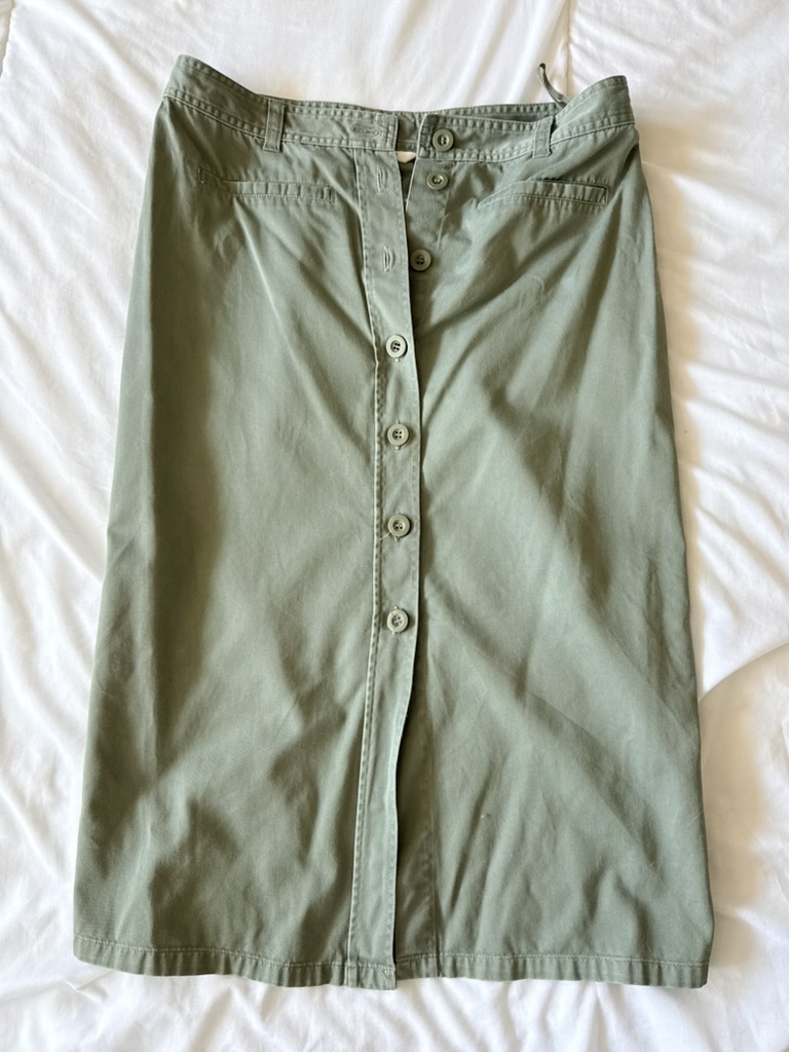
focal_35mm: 24
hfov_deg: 56.8
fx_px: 729
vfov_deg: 71.6
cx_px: 394
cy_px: 526
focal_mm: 6.76
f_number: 1.78
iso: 200
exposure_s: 1/107
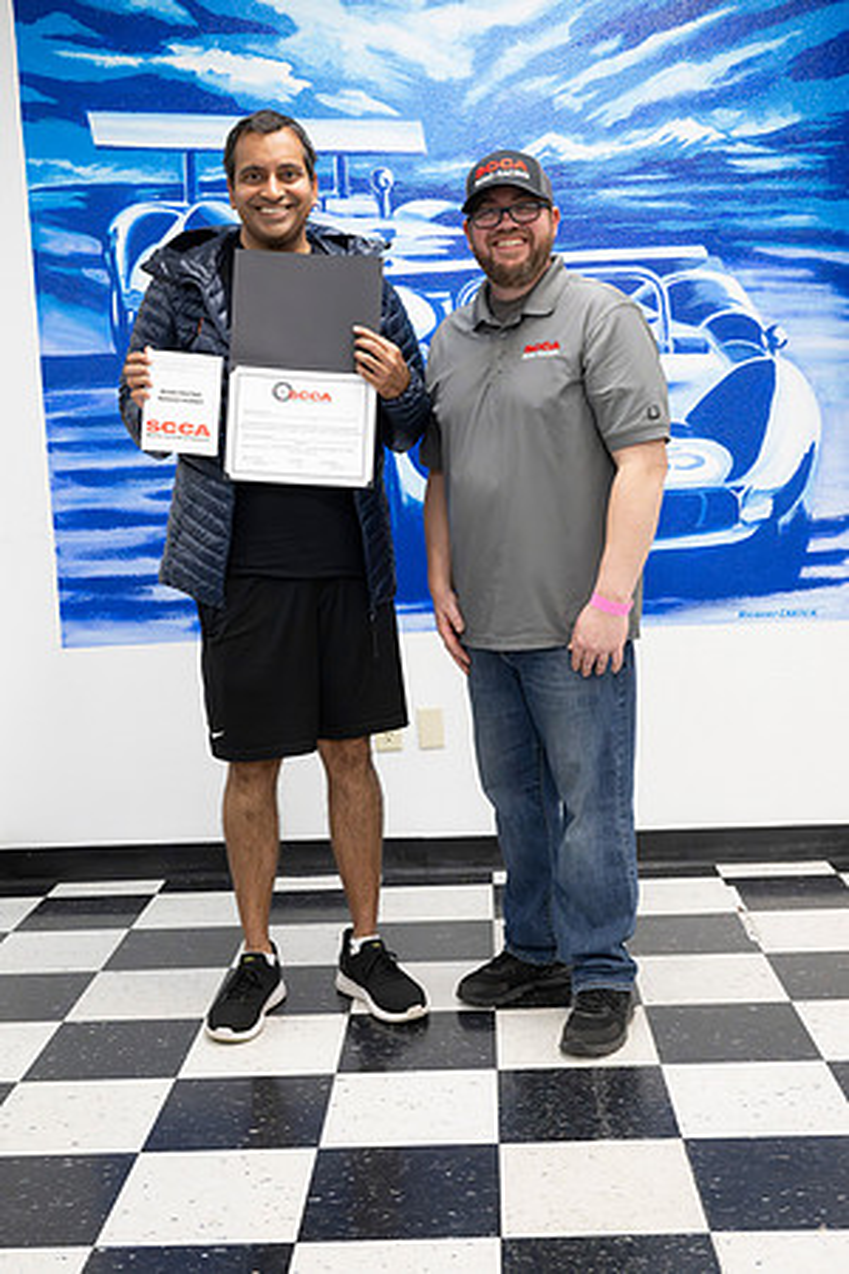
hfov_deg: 32.6
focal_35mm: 41
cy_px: 637
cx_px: 424
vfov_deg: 47.4
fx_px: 1450
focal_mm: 41
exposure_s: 1/250
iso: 12800
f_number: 7.1
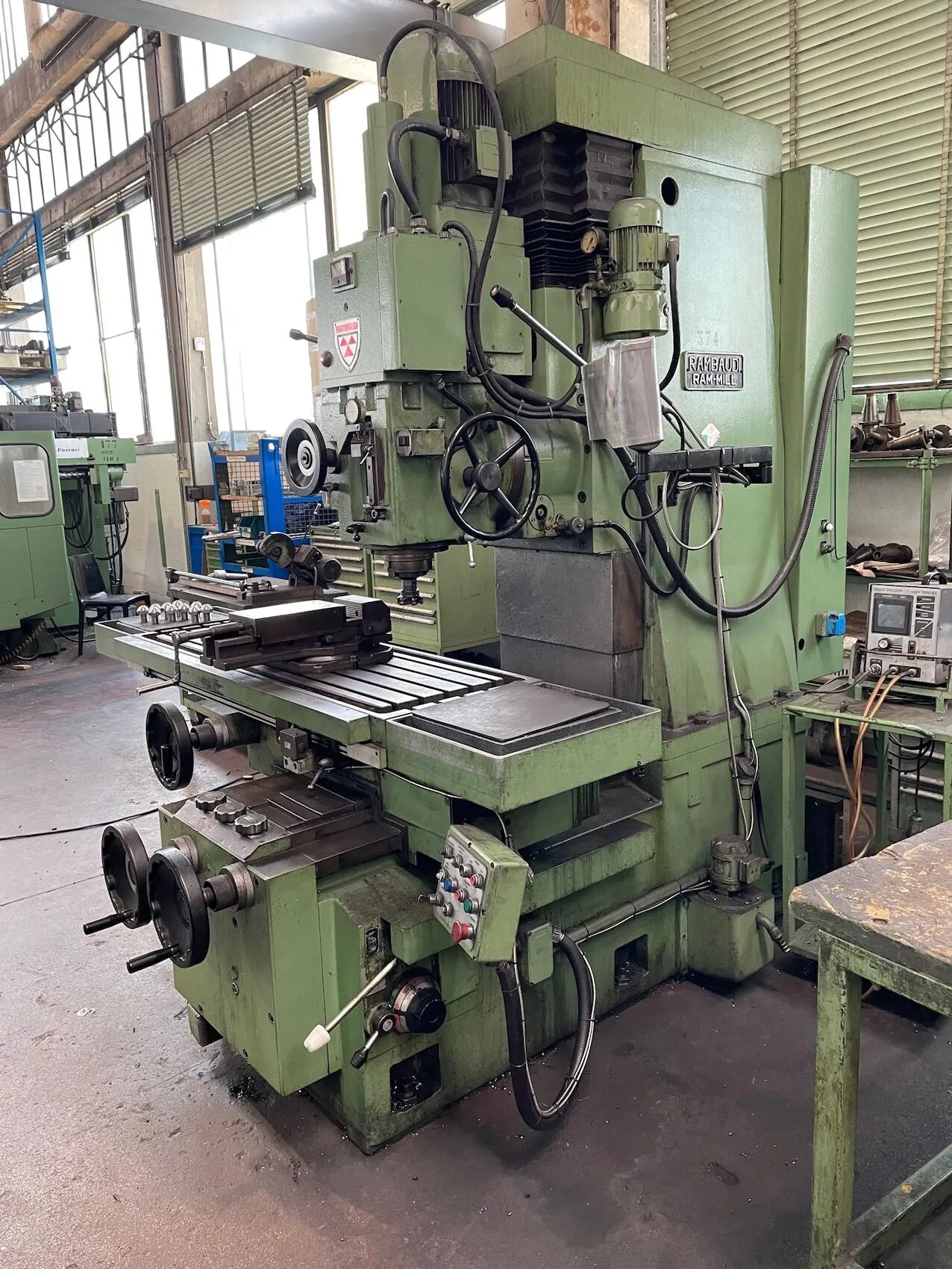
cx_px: 476
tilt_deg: -9.8
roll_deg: +1.5
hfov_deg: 53.1
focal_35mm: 26
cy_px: 634
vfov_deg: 67.3
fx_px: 953
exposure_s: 1/73
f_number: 1.6
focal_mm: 4.2
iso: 125
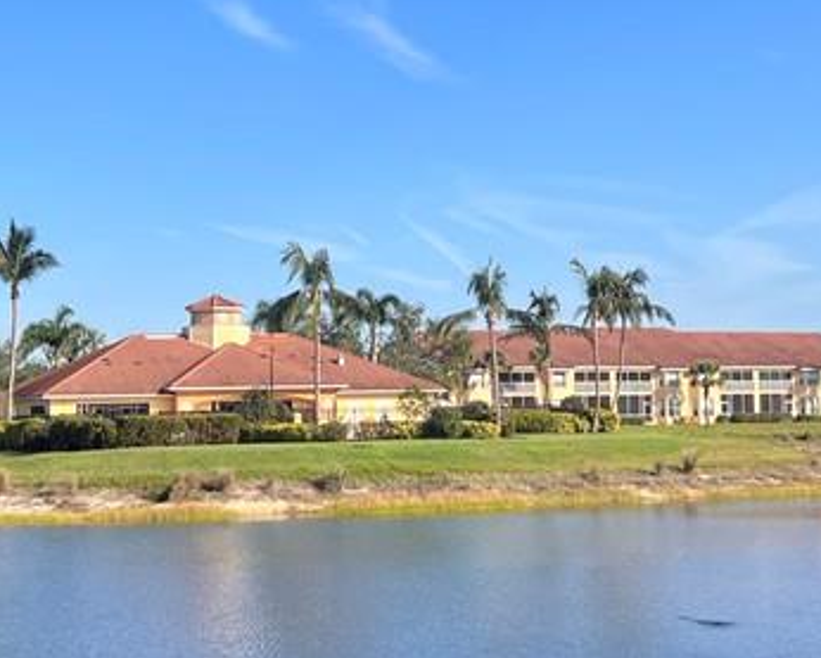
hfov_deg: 25.4
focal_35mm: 75
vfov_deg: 20.4
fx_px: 1823
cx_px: 413
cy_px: 242
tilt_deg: +5.2
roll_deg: +0.9
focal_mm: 5.7
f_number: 1.5
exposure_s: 1/3571
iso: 50
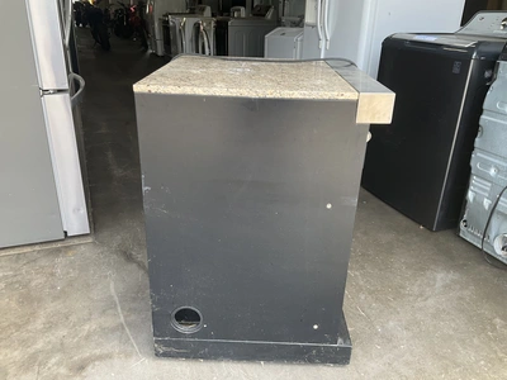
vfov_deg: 48.2
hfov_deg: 61.7
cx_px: 254
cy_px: 190
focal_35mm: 29
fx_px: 425
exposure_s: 1/122
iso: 32
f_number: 1.8
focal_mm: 3
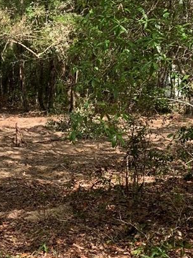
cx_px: -27
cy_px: 116
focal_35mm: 77
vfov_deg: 25.3
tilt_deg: -2.0
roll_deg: +0.8
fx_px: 572
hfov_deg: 18.3
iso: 25
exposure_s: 1/400
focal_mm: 4.25
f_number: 1.8
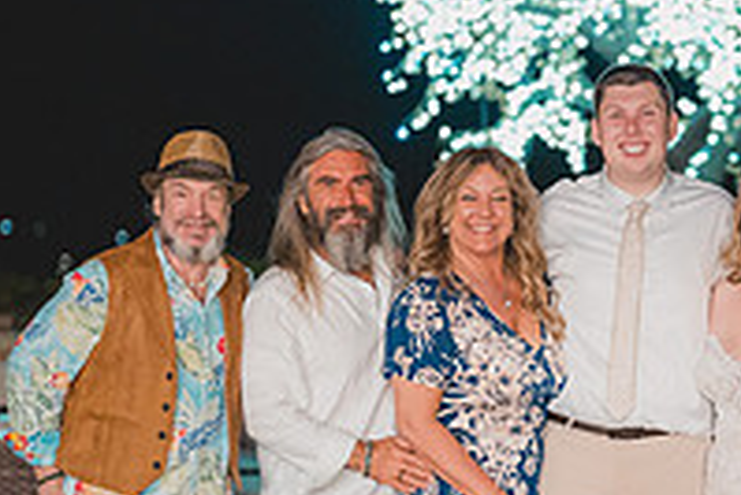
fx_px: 3007
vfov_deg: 9.4
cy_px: 337
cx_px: 674
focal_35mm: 146
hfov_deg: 13.9
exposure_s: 1/200
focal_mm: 50
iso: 4000
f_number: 1.2
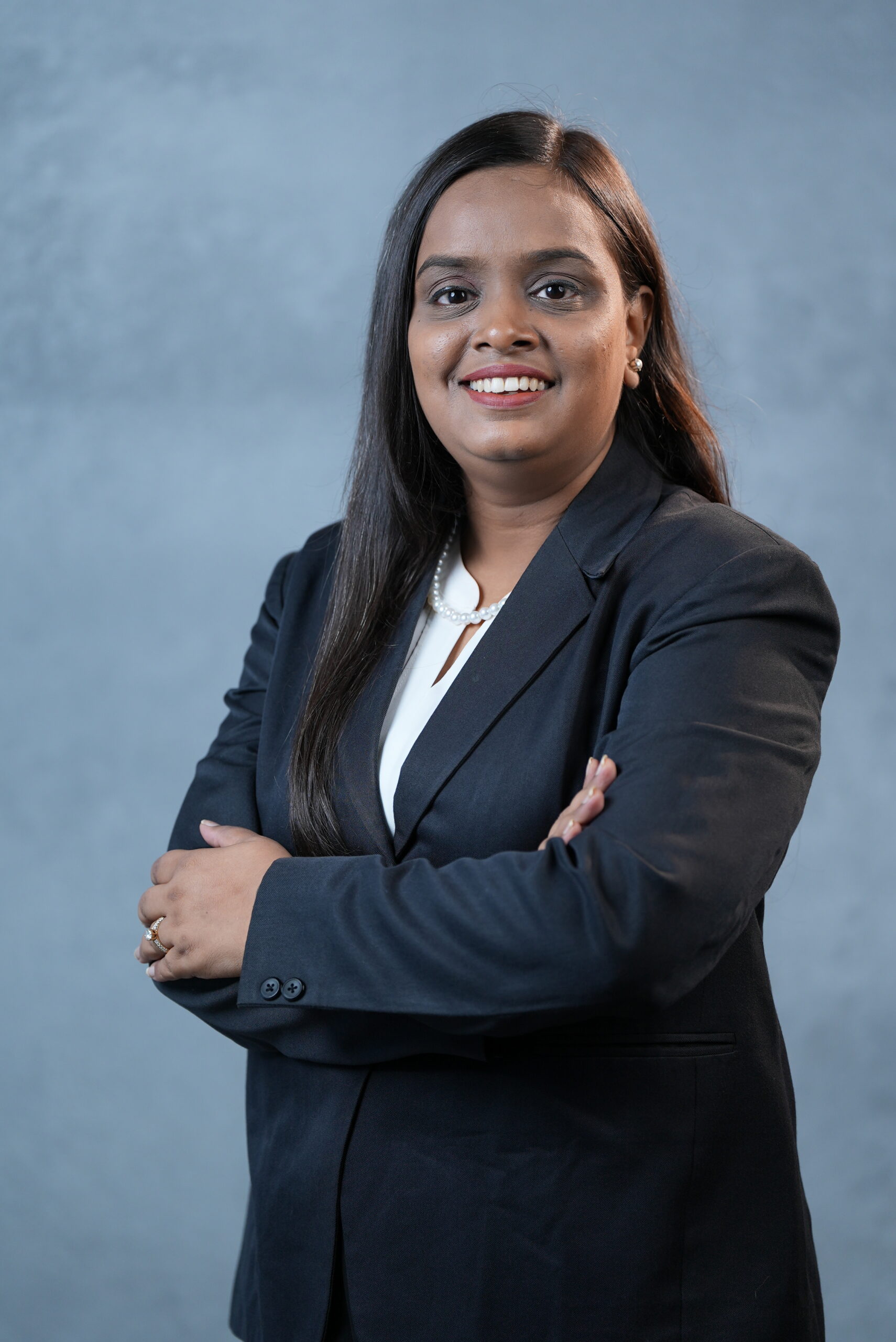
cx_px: 448
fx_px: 6375
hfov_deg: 8.0
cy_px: 671
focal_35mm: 171
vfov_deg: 12.0
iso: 320
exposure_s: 1/200
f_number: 2.8
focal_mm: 171
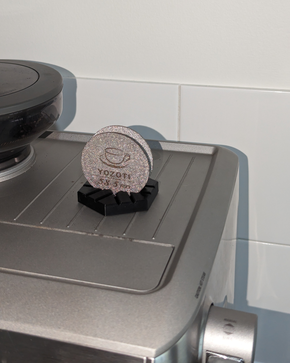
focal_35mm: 50
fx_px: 536
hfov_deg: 30.3
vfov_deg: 37.3
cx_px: 145
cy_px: 171
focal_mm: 6.81
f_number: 1.85
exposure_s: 1/99.9
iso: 645
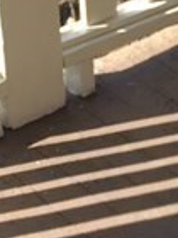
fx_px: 1090
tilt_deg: -20.4
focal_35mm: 159
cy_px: -160
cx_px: 375
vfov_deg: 11.7
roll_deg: -2.0
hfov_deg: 8.7
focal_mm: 4.15
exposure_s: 1/421
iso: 32
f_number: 2.2
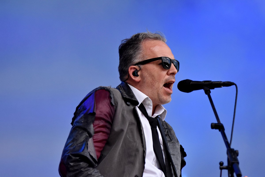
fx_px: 1656
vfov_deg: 6.1
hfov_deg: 9.1
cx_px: 132
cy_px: 88
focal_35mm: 225
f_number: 2.8
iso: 1250
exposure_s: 1/8000
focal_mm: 150
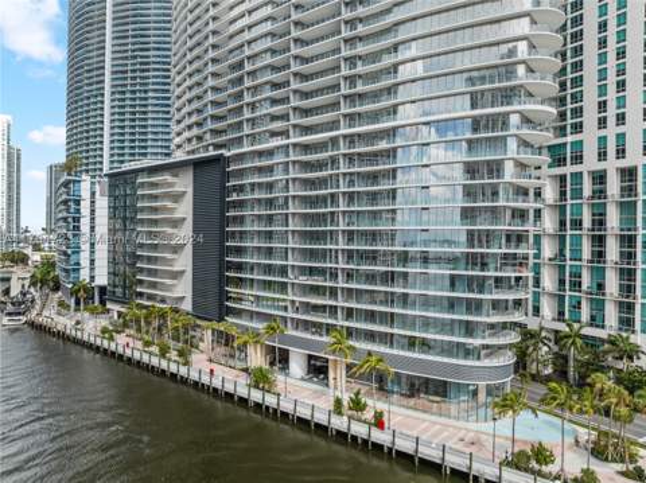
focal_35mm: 24
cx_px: 323
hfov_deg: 71.7
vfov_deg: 56.7
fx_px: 447
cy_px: 242
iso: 130
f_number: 2.8
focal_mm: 12.29
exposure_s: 1/1250
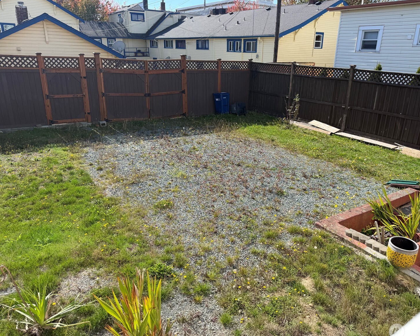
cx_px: 232
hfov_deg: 65.9
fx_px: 323
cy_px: 168
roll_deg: -1.4
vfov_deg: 54.9
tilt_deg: -19.9
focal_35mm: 26
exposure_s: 1/2232
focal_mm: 6.76
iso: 80
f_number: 1.78
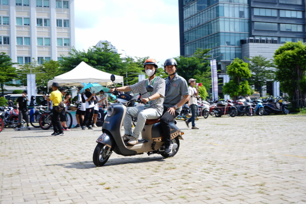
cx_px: 153
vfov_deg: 31.2
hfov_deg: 45.4
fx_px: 365
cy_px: 102
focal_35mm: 43
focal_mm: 43
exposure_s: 1/100
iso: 80
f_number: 9
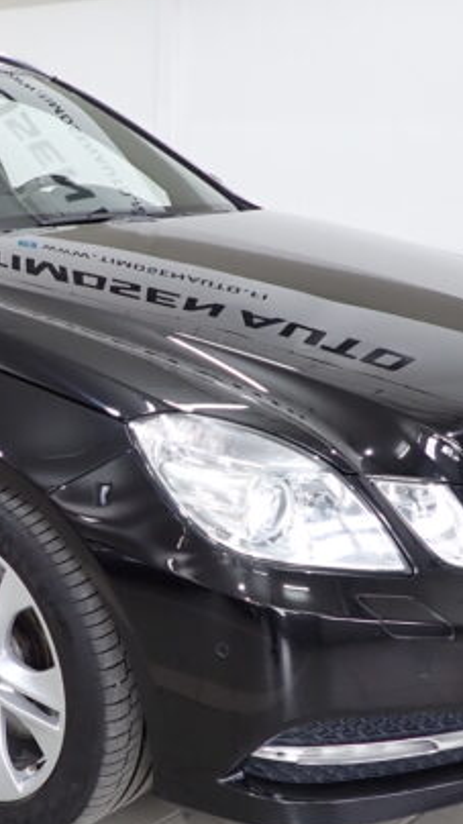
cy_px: 465
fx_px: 1180
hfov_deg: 21.7
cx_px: 49
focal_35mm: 54
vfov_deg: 38.4
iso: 160
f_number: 2
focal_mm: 4.5
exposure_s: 1/60
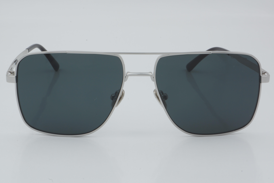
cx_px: 137
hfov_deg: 24.6
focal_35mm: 82
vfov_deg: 16.6
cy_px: 92
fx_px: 628
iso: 100
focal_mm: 55
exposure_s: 1/3
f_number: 32
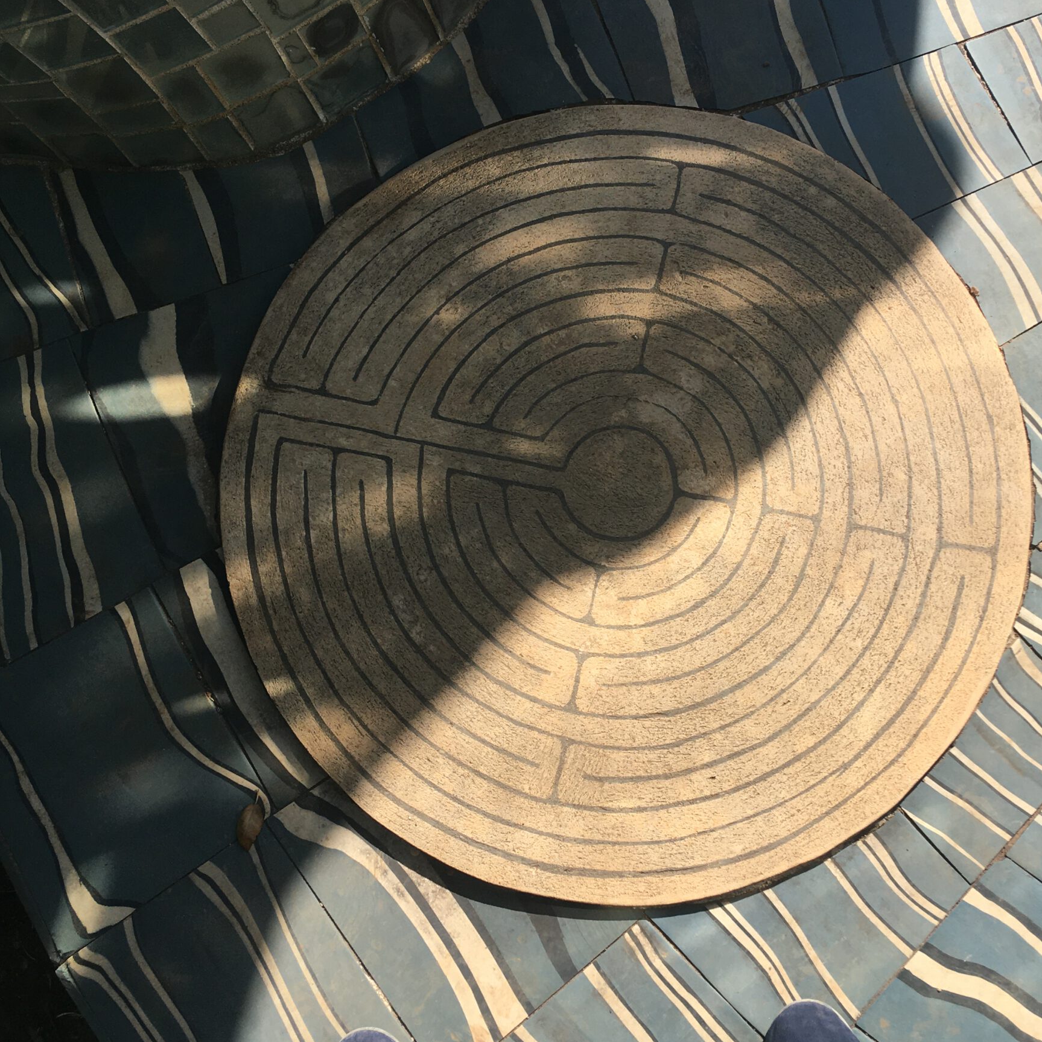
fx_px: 1294
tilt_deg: -80.3
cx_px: 579
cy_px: 489
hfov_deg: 43.8
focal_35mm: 38
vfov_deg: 43.8
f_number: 2.2
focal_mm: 4.15
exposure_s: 1/1115
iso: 25
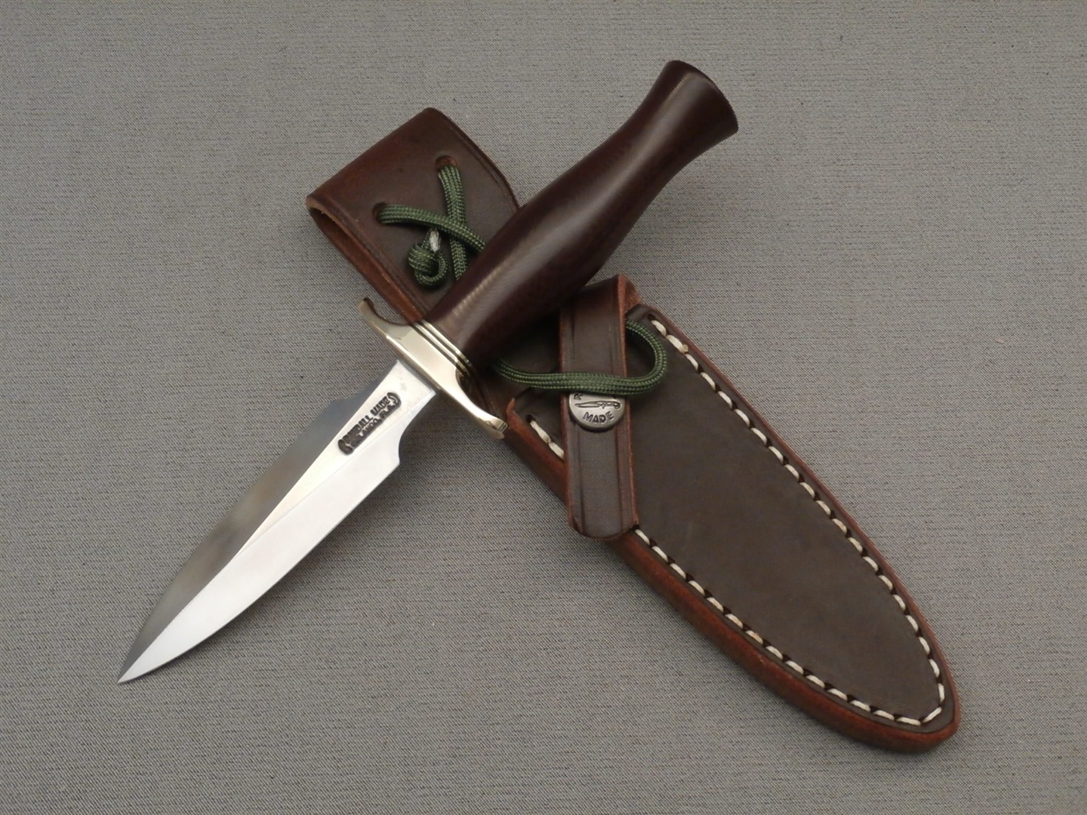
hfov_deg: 42.1
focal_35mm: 45
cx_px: 544
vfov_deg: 32.2
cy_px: 408
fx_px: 1413
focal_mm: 8.02
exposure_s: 1/20
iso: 400
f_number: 3.8
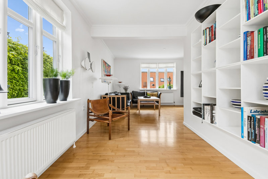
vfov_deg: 72.0
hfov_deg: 95.0
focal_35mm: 16
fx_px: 123
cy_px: 90
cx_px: 134
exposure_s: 1/80
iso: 200
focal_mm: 11
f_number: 8
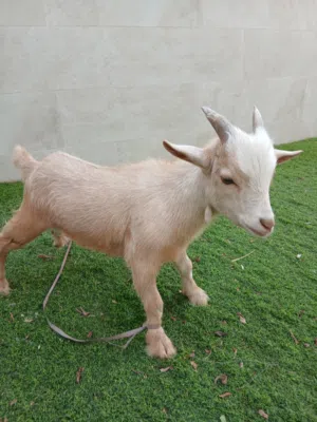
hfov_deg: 53.1
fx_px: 317
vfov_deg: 67.3
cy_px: 211
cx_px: 158
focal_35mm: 26
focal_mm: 3.98
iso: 20
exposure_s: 1/60
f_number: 1.8
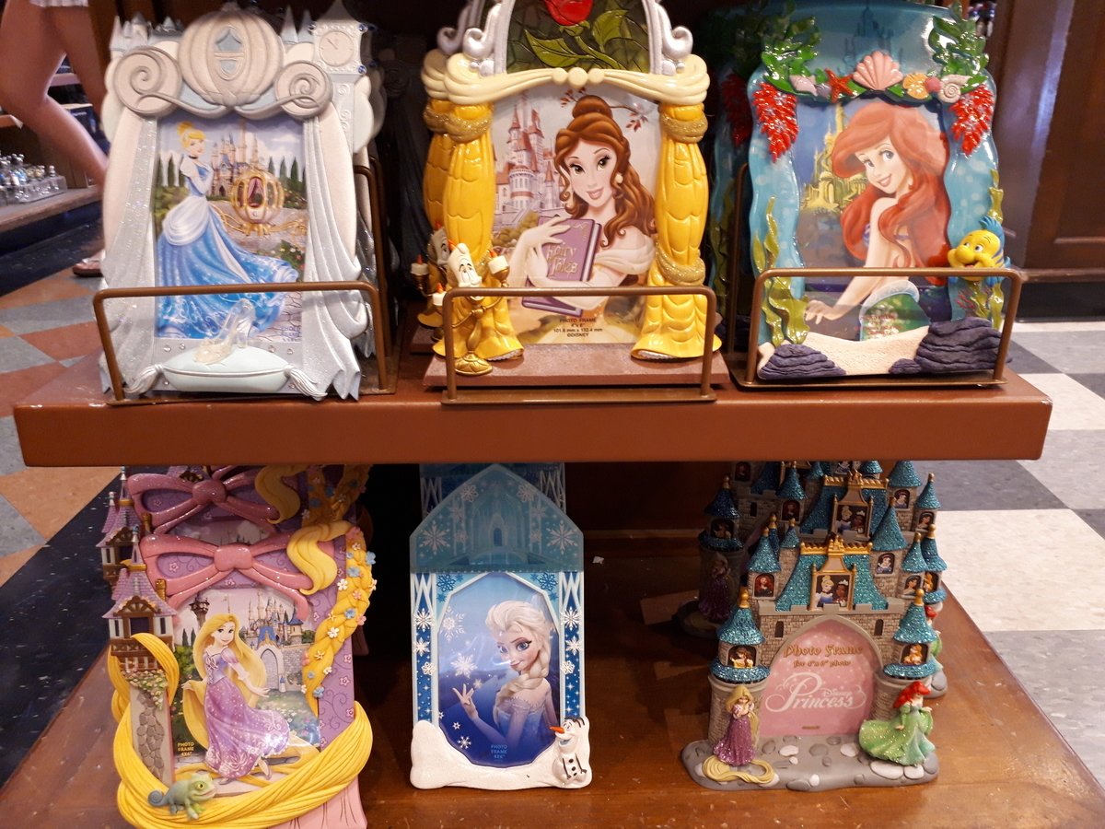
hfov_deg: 65.3
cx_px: 552
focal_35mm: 27
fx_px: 862
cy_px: 414
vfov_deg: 51.4
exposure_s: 1/17
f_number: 1.9
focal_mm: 3.6
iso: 250
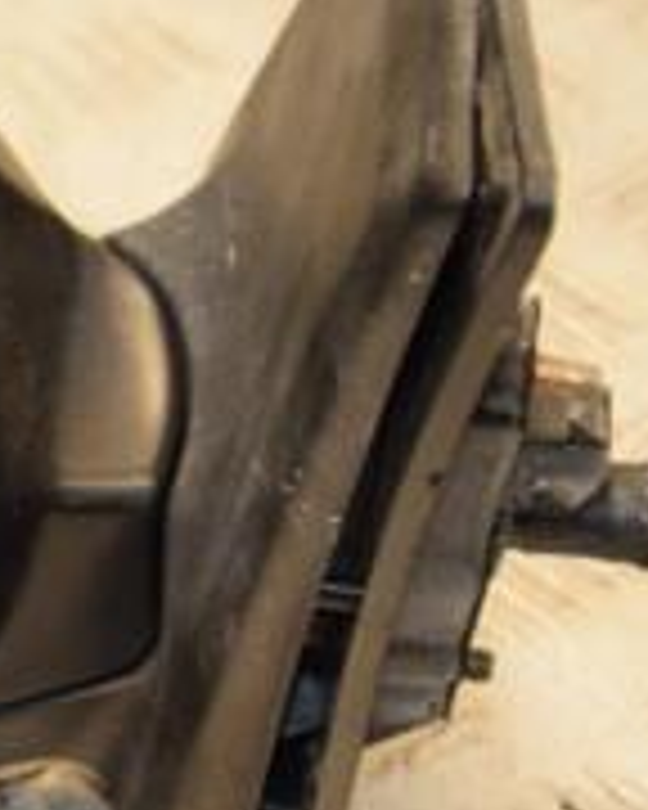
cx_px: -616
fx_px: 5610
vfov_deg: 8.3
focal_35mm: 234
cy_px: 378
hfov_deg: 6.4
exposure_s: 1/200
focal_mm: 50
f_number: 5.6
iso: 800
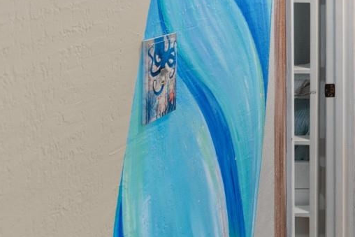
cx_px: 468
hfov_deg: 30.3
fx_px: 503
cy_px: -66
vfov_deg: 23.6
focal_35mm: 51
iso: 100
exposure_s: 1/10
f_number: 4.8
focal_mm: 11
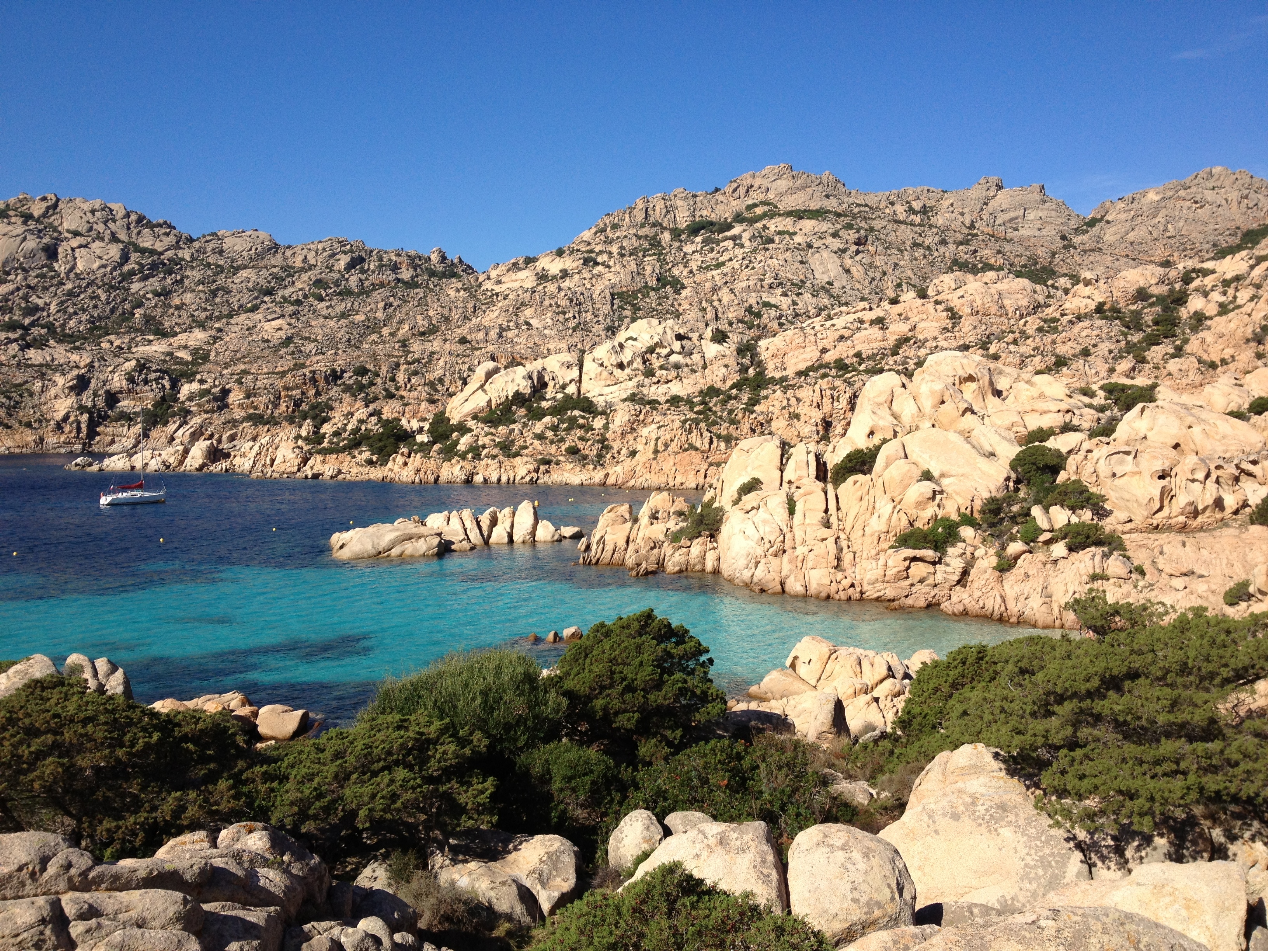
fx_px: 1282
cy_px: 476
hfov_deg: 52.6
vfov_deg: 40.7
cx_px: 634
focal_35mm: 35
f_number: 2.4
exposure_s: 1/2045
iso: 64
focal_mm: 4.28
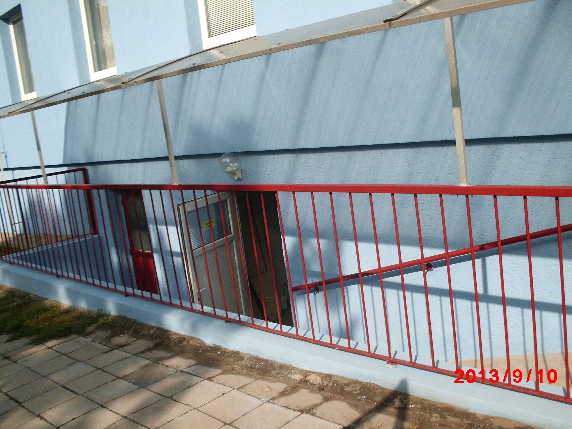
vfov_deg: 39.7
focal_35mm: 36
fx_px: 595
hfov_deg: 51.4
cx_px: 286
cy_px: 214
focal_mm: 6.3
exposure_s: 1/250
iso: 100
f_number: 7.3
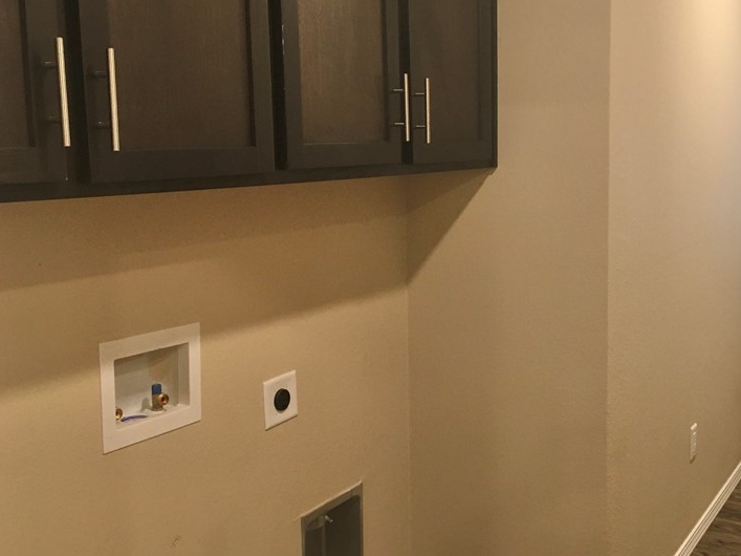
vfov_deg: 34.3
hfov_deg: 44.0
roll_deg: +0.0
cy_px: 255
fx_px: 899
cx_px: 507
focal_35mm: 42
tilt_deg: -7.2
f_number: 2.2
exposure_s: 1/30
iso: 100
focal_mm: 4.15
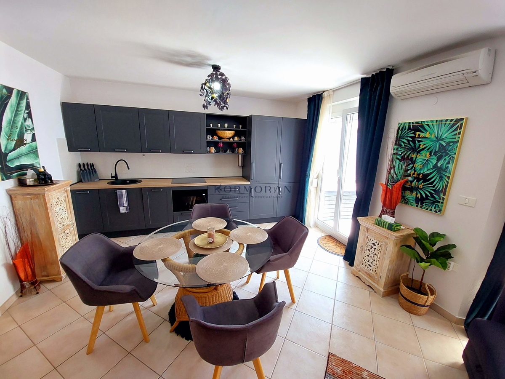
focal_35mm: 13
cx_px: 252
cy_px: 190
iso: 200
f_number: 2.2
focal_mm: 1.74
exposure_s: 1/50
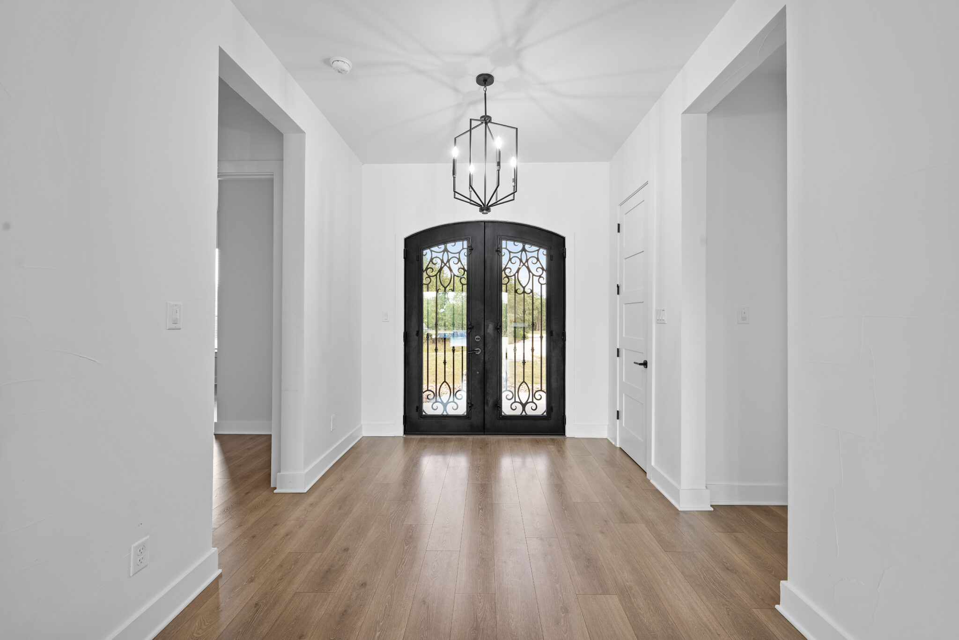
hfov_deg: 104.2
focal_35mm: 14
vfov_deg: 81.2
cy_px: 320
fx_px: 373
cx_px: 480
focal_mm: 14
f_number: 9
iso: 100
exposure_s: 1/13
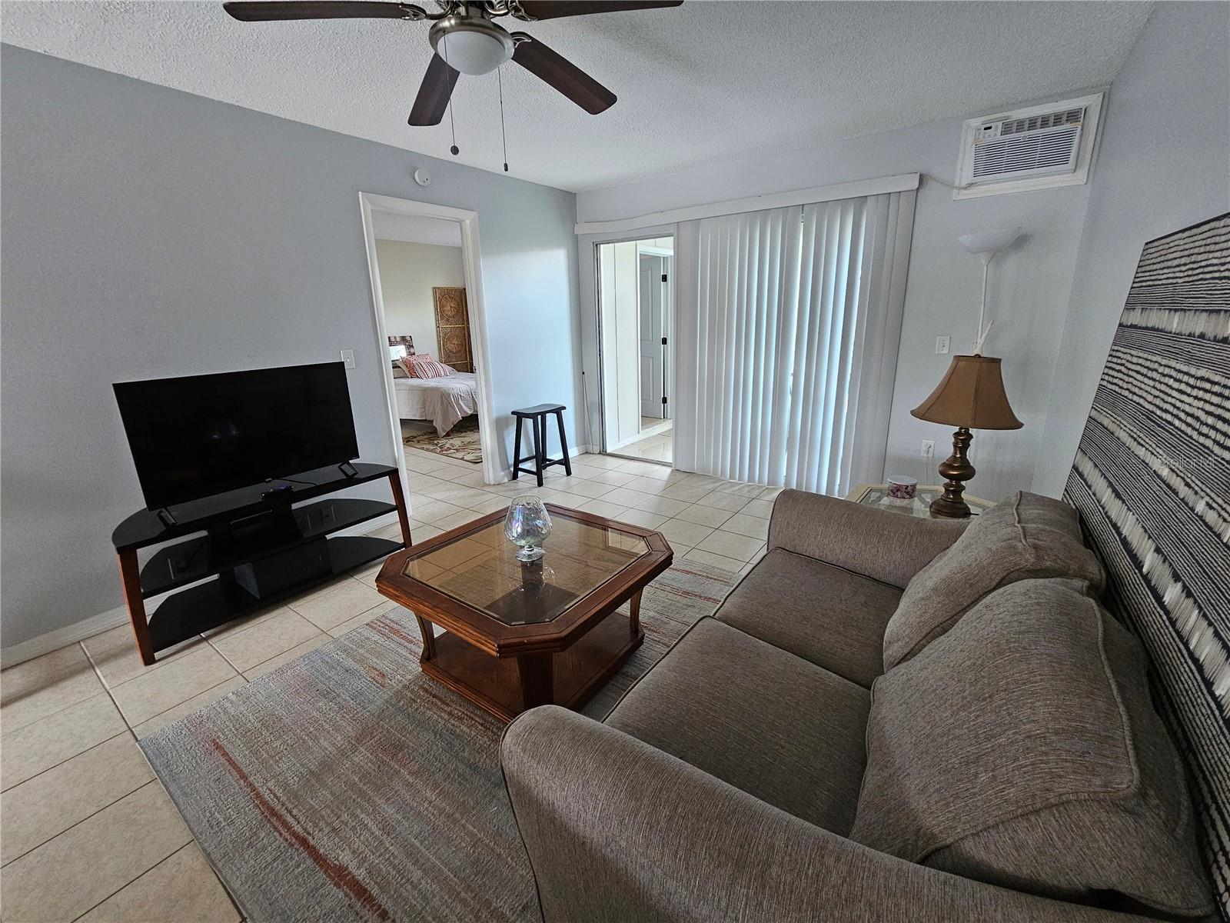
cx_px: 615
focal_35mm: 13
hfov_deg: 106.2
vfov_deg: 89.9
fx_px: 462
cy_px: 462
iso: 400
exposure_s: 1/30
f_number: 2.2
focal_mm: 2.2
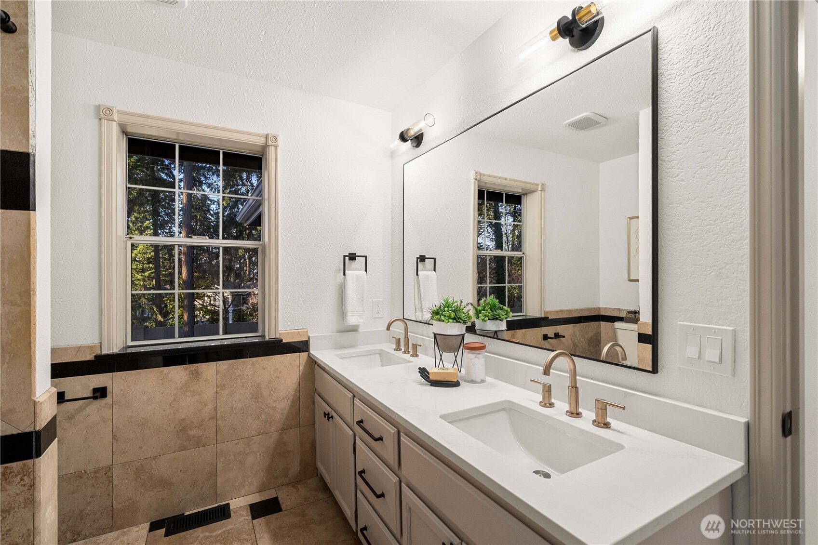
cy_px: 272
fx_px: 341
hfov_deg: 100.4
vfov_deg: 77.3
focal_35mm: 15
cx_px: 409
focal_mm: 15
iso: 320
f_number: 6.7
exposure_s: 1/30
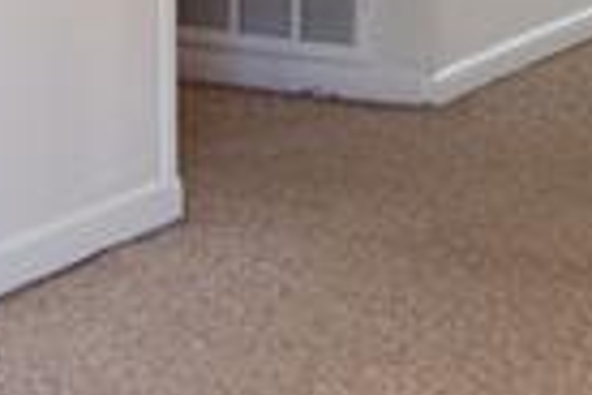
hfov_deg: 15.2
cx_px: 485
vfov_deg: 9.6
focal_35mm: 134
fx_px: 2203
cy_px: -369
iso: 640
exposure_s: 1/60
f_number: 3.5
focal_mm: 12
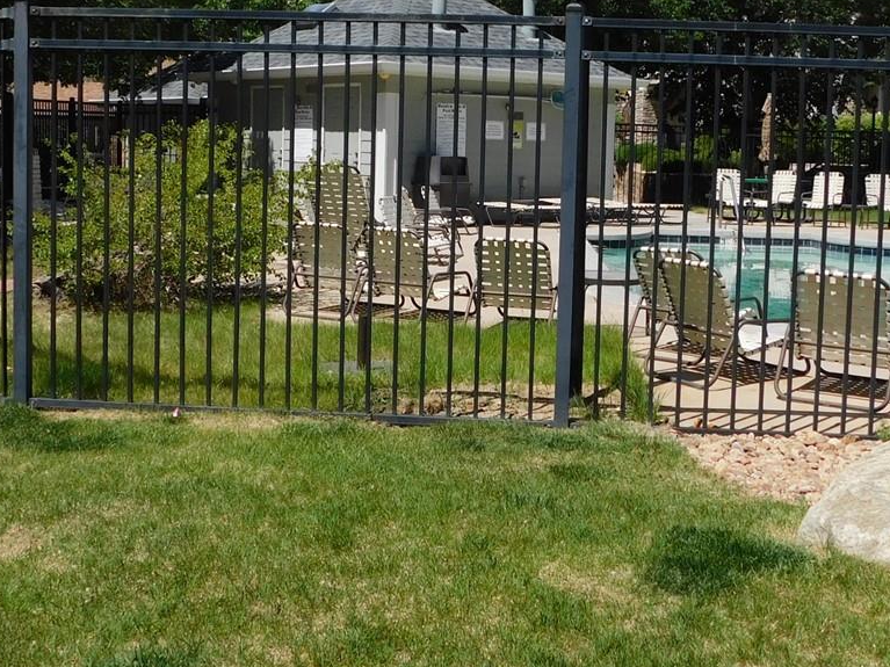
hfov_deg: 39.7
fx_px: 1234
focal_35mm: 48
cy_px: 222
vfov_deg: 30.0
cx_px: 468
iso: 125
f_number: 6
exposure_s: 1/500
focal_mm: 4
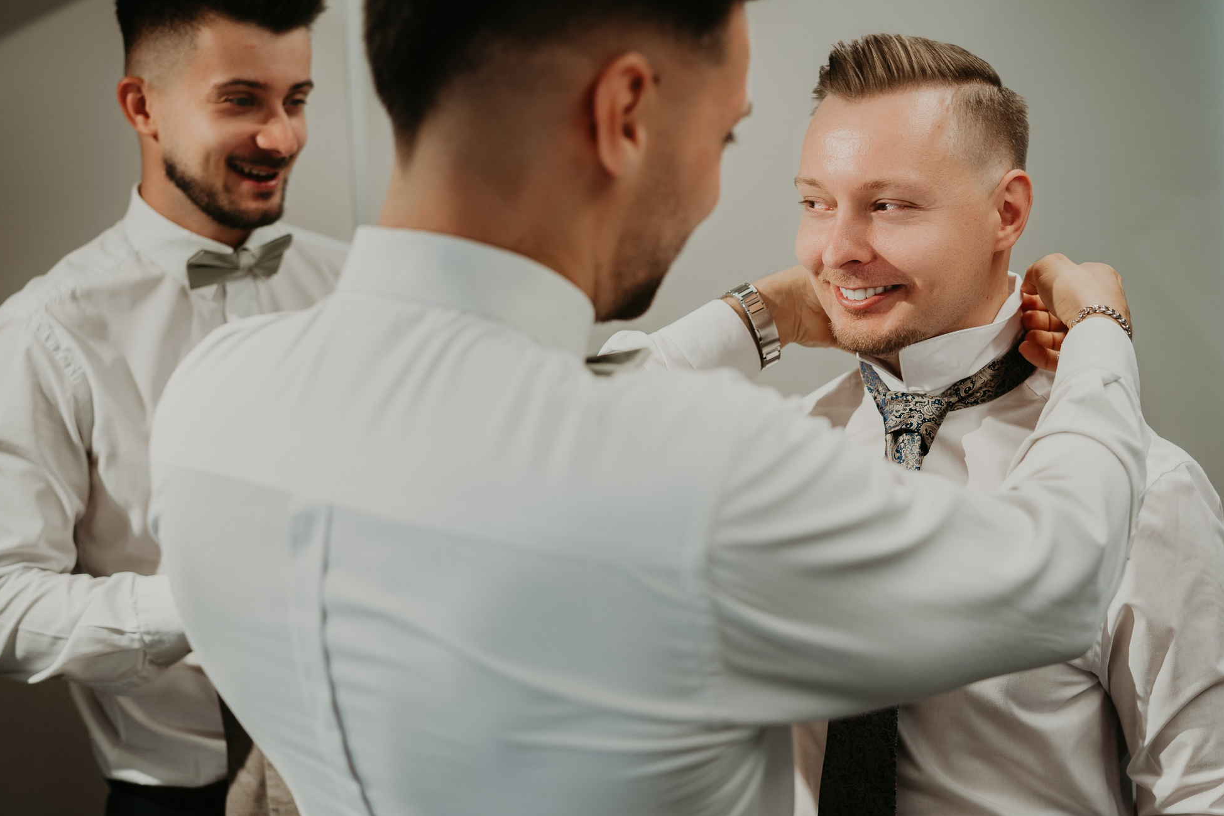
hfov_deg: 42.6
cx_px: 728
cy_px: 475
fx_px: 1564
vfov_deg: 29.2
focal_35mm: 46
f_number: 2.2
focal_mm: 35
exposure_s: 1/250
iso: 400
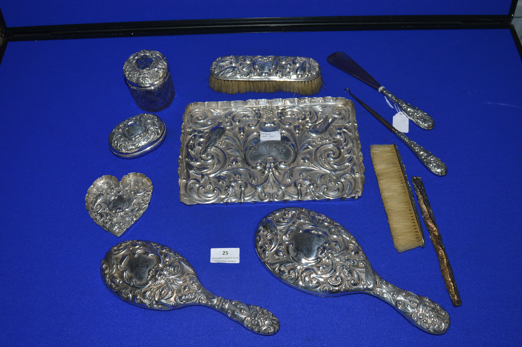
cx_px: 261
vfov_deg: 38.3
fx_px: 500
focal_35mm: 34
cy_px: 174
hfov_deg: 55.1
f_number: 8
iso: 100
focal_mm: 23
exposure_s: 1/60
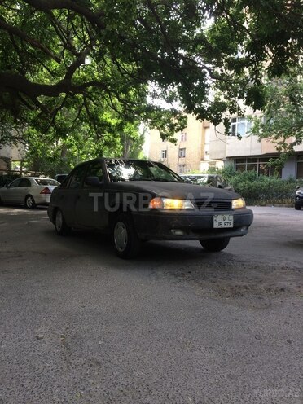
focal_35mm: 29
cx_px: 152
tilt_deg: -7.2
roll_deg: -0.3
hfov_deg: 48.2
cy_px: 202
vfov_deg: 61.7
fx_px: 338
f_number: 2.2
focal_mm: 4.15
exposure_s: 1/101
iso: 32
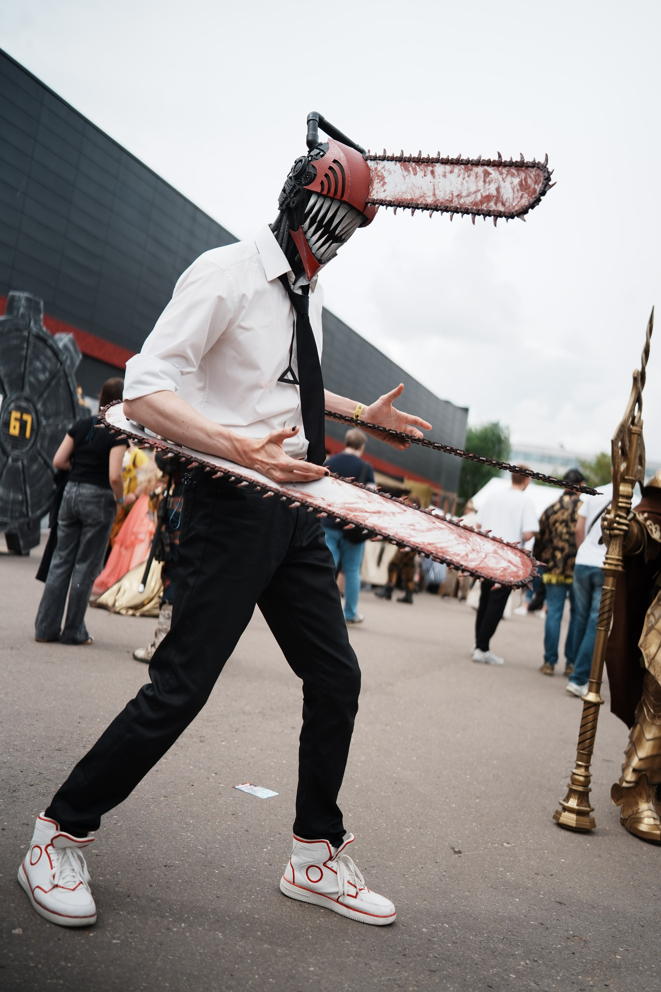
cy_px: 496
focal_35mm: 35
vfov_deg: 54.4
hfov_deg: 37.9
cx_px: 330
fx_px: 964
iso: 250
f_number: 2
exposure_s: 1/6400
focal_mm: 35
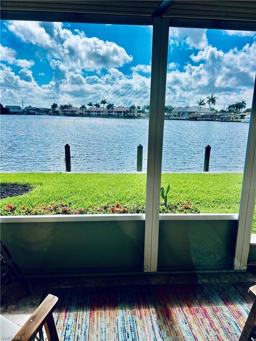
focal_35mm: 26
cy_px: 170
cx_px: 128
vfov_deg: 67.3
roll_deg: -1.6
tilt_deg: -12.3
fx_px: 256
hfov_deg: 53.1
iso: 50
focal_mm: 5.7
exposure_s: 1/4274
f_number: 1.5
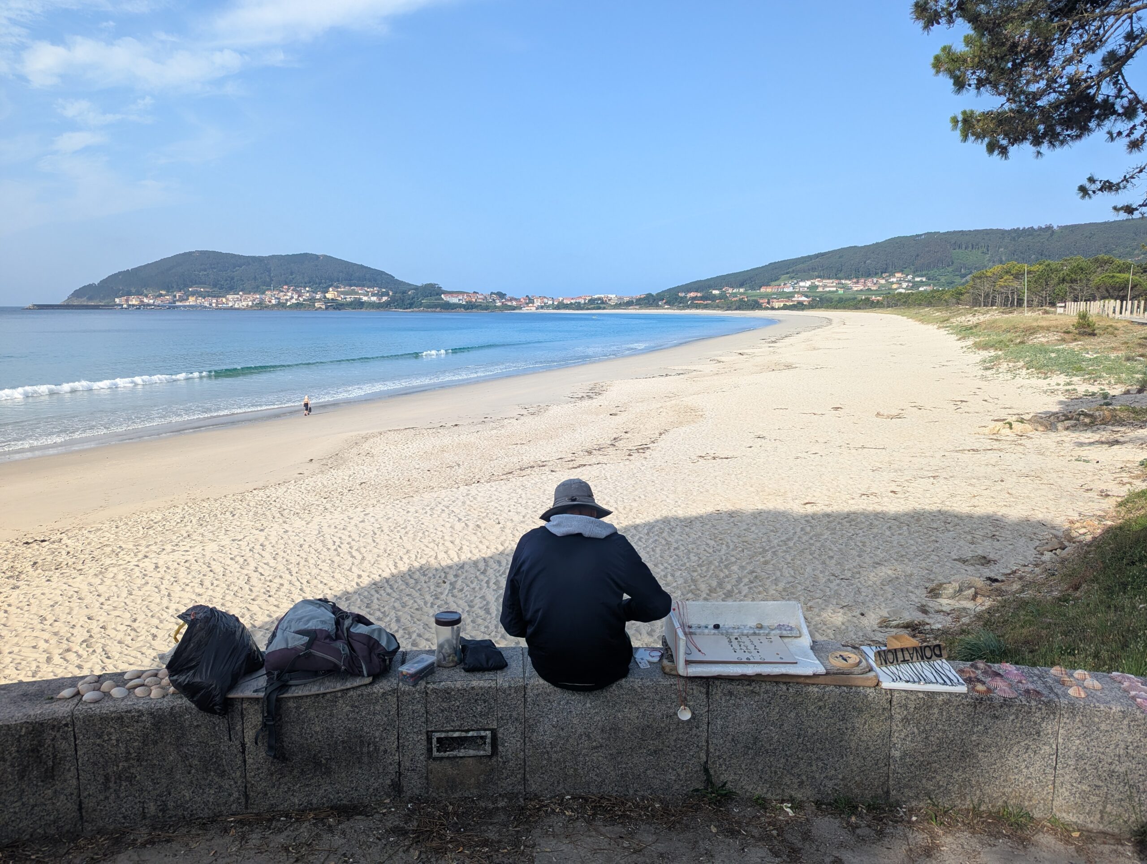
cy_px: 432
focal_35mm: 24
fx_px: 796
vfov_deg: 56.9
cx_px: 574
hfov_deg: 71.5
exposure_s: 1/1984
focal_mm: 6.81
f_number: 1.85
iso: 72
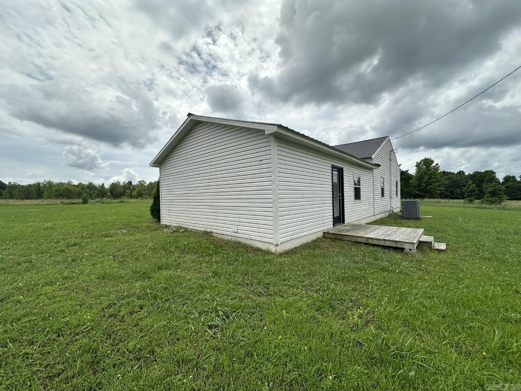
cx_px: 260
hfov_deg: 102.1
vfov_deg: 85.7
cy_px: 196
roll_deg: -1.4
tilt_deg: +0.9
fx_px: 211
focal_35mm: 14
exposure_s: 1/2747
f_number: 2.2
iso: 50
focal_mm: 2.22
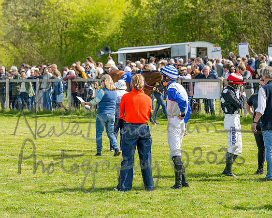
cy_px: 109
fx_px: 1278
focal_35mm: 159
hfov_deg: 12.1
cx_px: 119
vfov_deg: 9.7
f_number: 4
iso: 400
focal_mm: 94
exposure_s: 1/3200
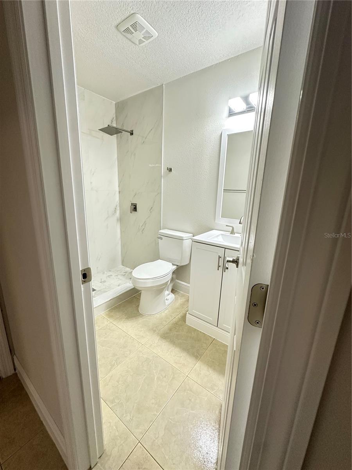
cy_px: 235
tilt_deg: -13.2
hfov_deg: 85.7
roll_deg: -3.1
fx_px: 190
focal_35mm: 14
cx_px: 176
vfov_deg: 102.1
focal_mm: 2.22
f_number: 2.2
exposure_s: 1/60
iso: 400
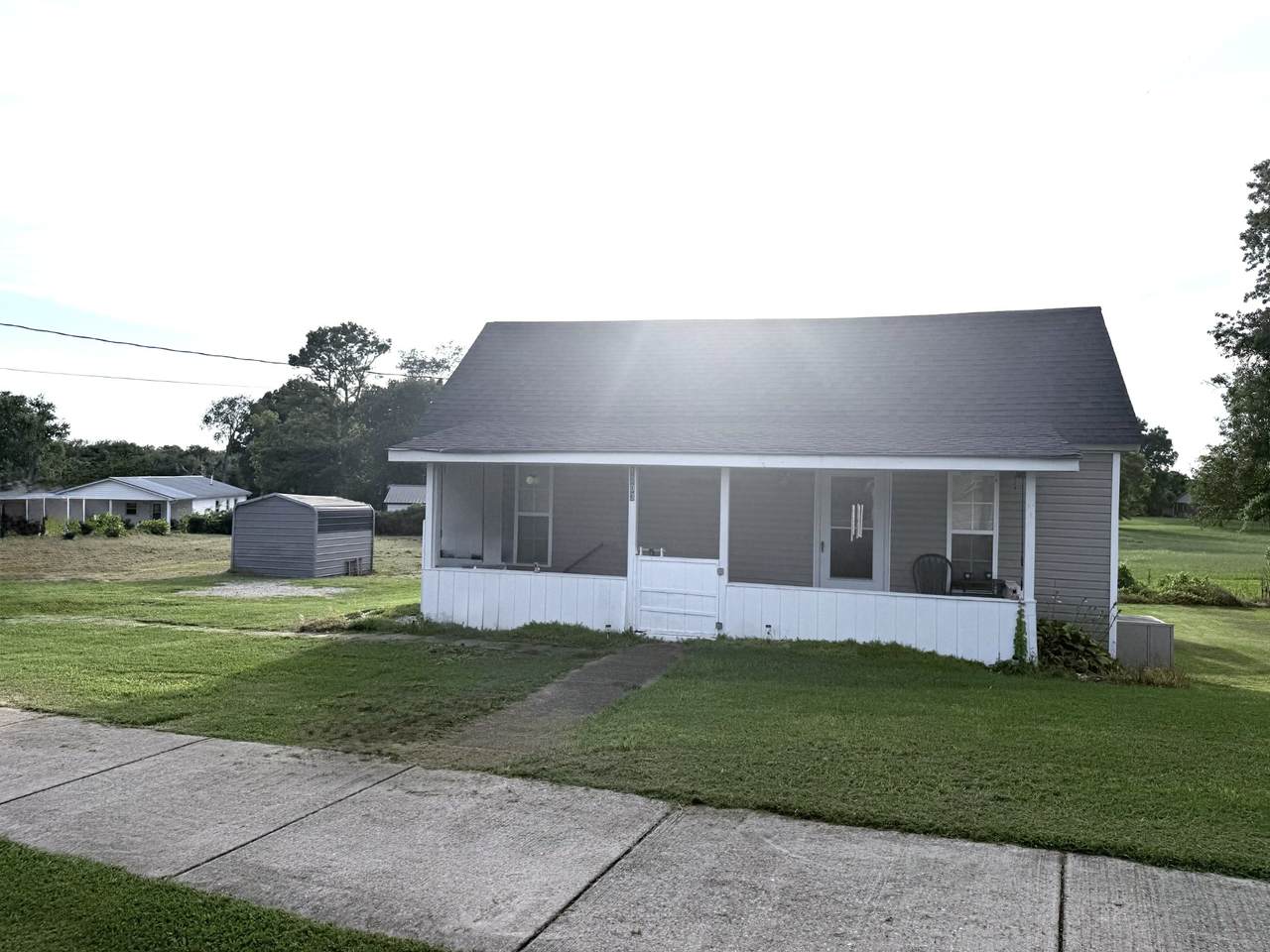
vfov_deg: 56.8
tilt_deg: +0.7
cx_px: 635
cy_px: 476
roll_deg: -1.2
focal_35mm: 24
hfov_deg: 71.6
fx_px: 881
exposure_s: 1/11905
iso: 80
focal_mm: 6.76
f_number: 1.78
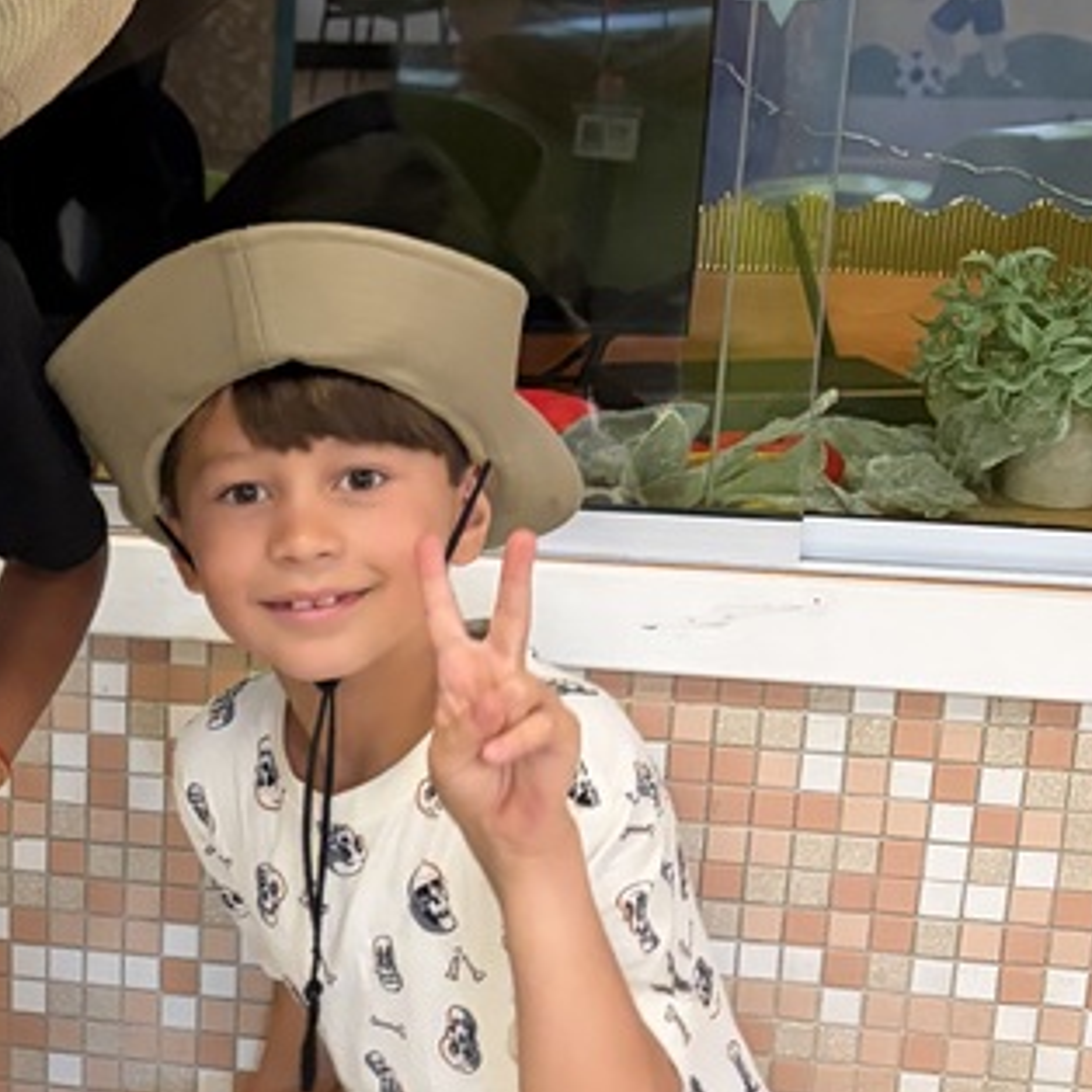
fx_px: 2677
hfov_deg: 21.7
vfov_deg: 23.0
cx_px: -132
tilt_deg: -17.2
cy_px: 619
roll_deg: +0.0
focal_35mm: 75
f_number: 1.6
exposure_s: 1/60
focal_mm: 5.96
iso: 500
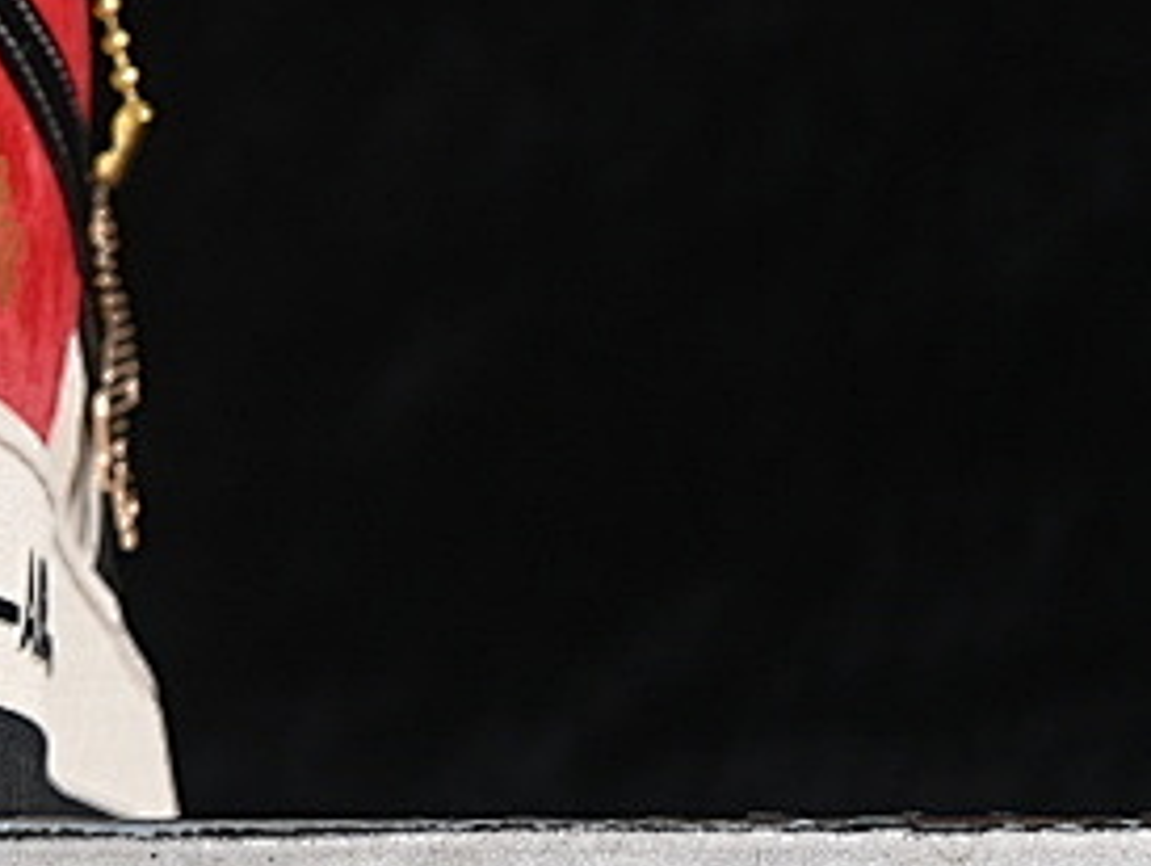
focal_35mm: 284
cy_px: -143
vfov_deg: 5.2
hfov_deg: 6.8
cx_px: -773
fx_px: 9451
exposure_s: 1/60
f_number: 6.3
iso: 160
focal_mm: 50
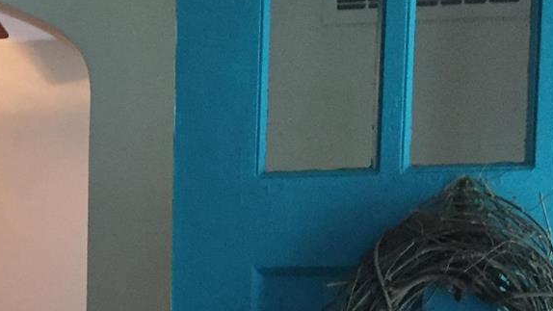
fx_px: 1290
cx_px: -28
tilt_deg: -7.7
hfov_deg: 23.0
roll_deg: +1.6
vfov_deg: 13.2
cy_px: 411
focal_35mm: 88
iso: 320
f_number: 2.2
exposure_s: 1/15
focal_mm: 4.15
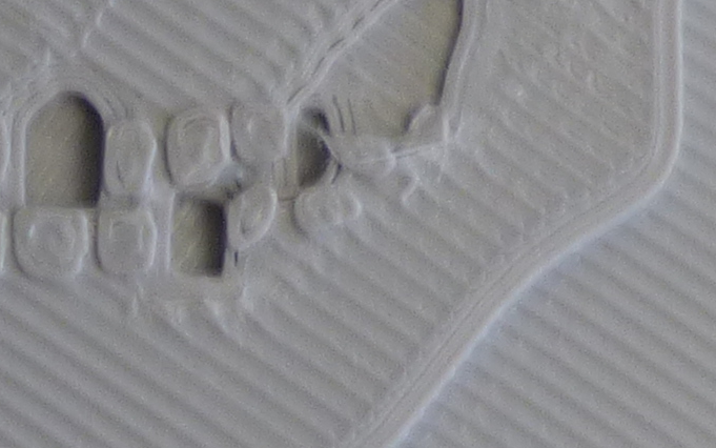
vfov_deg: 3.4
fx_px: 7417
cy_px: -396
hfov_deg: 5.5
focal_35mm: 380
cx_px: 119
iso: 100
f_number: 3.9
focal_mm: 9.51
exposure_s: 1/4
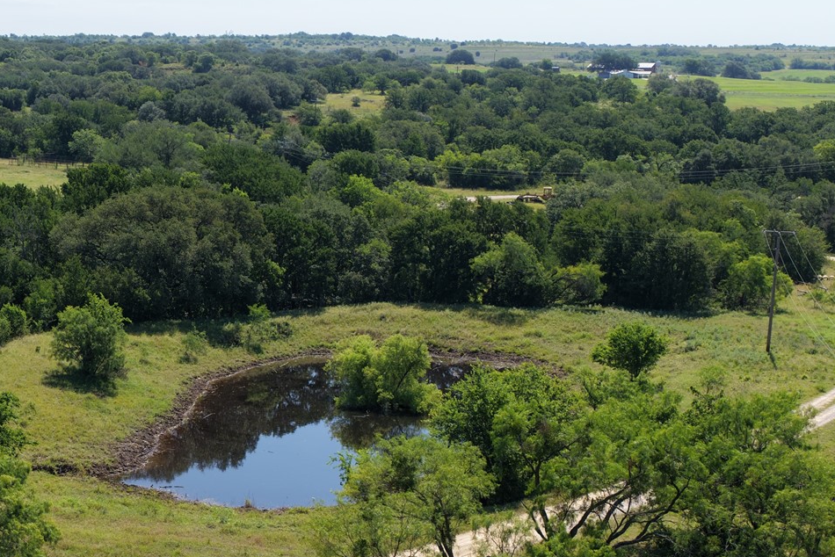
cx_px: 53
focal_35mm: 64
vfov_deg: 21.2
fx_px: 1485
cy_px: 377
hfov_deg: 29.8
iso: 100
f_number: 2.8
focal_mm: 14.45
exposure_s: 1/1000
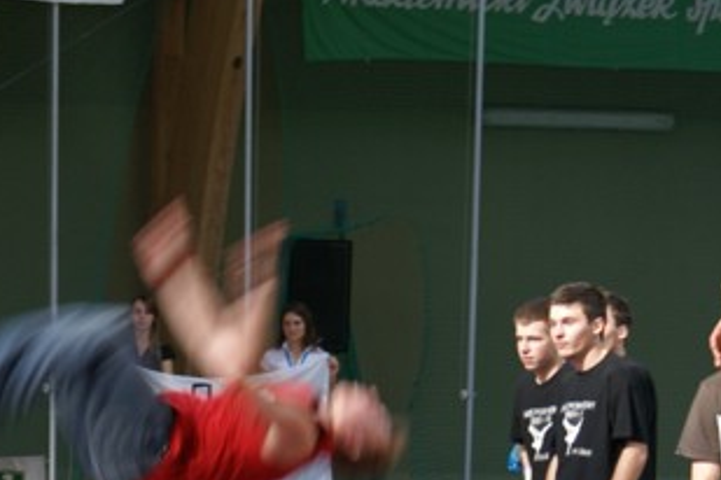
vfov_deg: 5.8
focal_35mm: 238
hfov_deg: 8.6
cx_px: -21
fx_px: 4766
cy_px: 450
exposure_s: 1/30
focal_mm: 70
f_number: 5.6
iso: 200
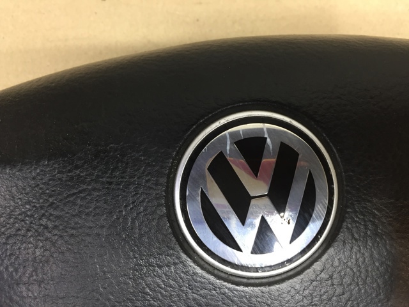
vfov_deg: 48.2
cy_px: 154
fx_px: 343
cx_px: 204
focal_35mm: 29
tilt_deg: -80.6
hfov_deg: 61.7
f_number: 2.2
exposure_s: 1/33
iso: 125
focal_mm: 4.15
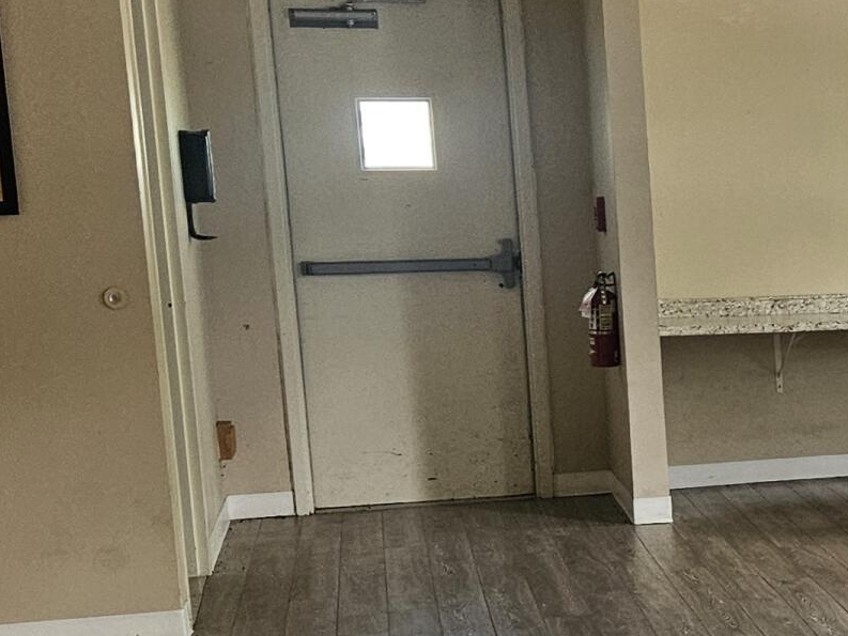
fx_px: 2132
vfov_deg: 16.8
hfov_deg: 20.2
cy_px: 529
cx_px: 1166
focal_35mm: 87
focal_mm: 5.4
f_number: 1.8
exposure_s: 1/120
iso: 250
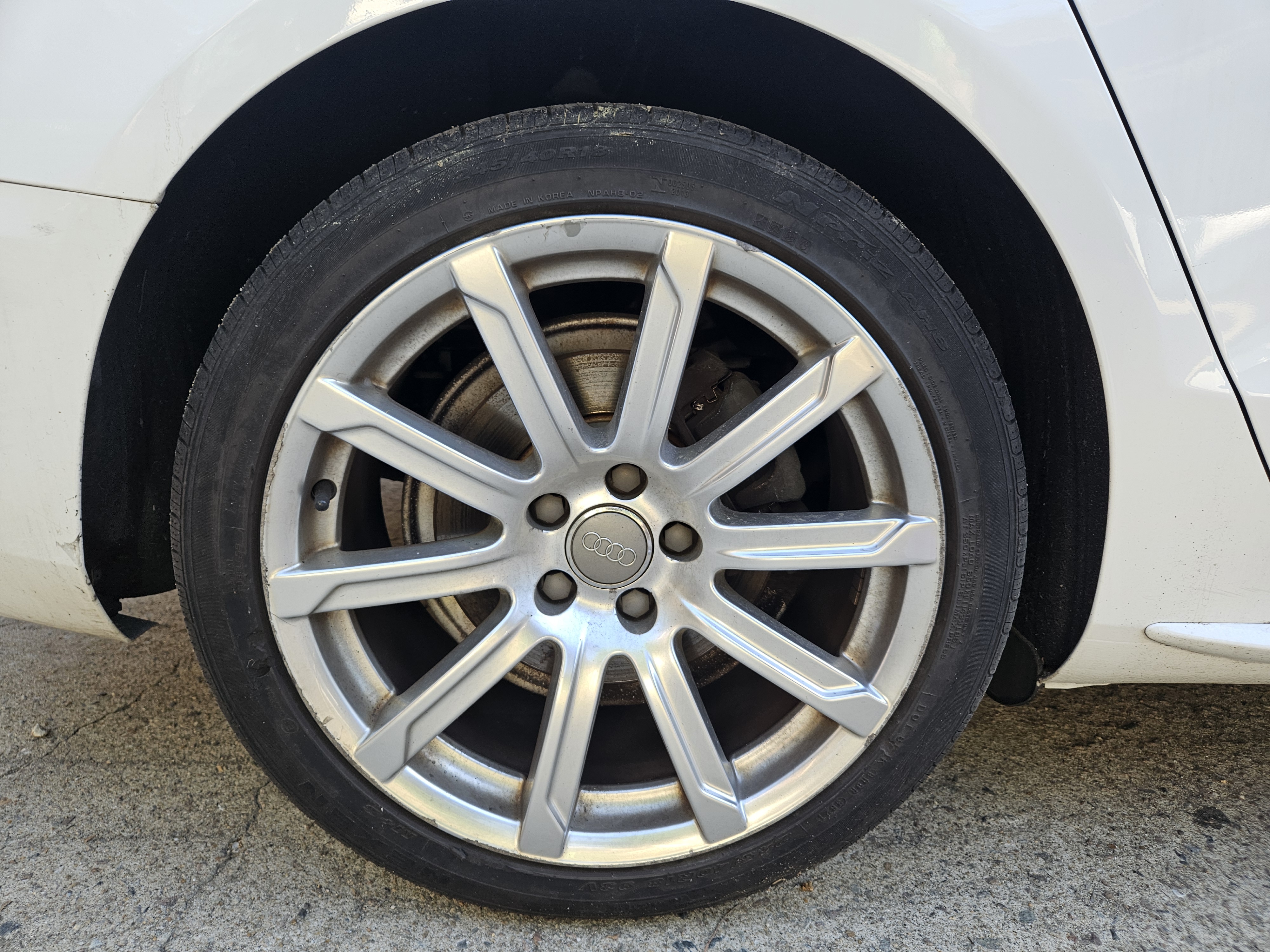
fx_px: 844
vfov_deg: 58.9
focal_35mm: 23
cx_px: 635
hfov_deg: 73.9
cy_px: 476
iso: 32
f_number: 1.8
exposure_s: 1/120
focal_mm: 5.4
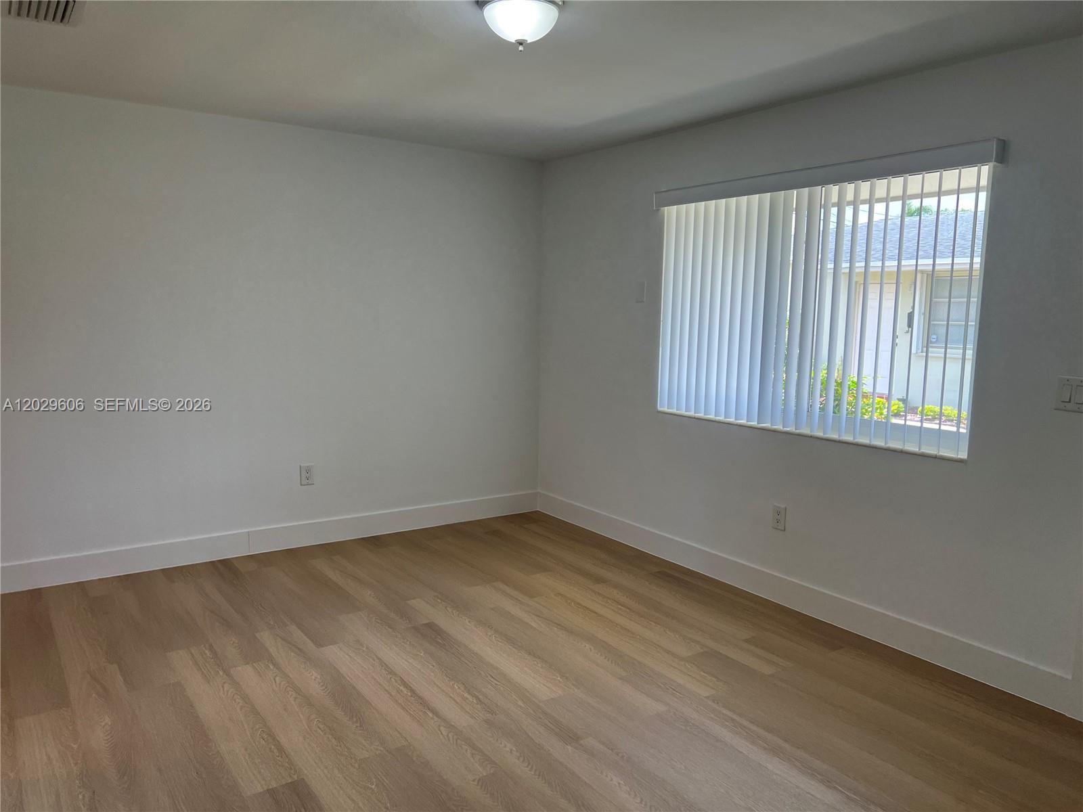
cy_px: 406
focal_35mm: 26
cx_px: 542
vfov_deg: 53.1
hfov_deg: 67.3
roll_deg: -0.8
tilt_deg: -7.4
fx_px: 813
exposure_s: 1/133
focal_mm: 5.7
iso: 50
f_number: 1.5
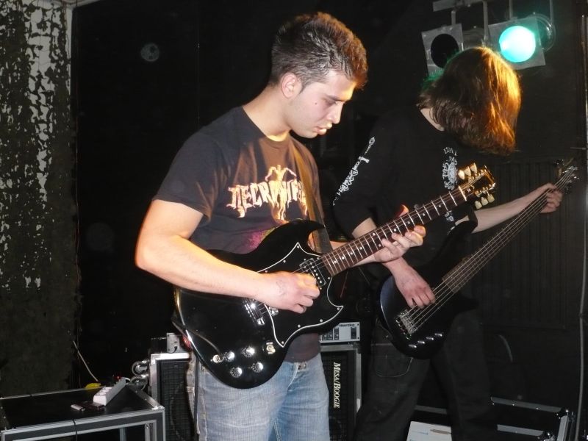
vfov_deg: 37.7
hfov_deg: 49.0
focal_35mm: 38
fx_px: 645
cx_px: 294
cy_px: 220
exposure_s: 1/30
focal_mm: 6.2
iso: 400
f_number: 3.2
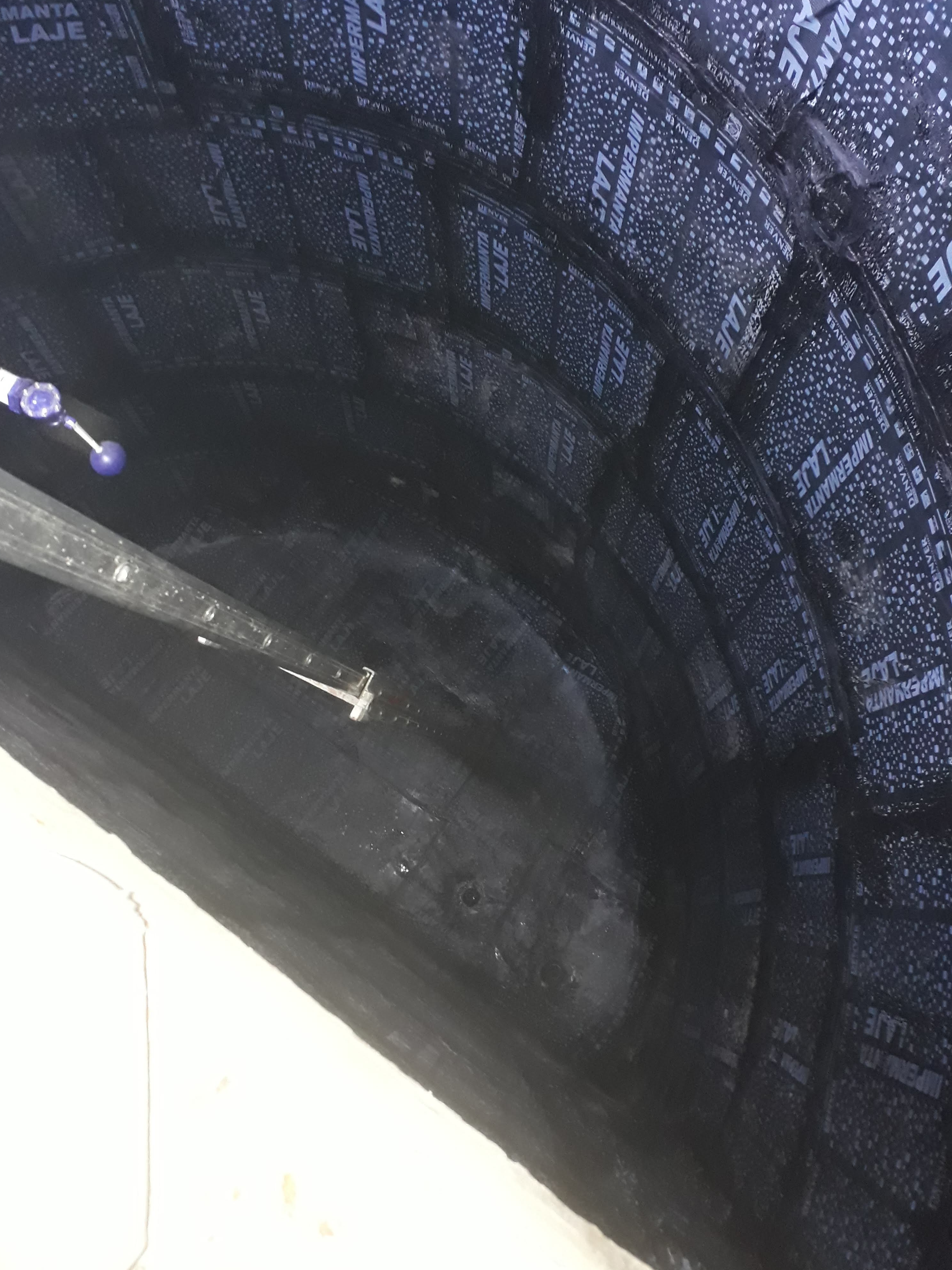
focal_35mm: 28
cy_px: 629
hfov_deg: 49.7
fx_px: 1027
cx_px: 461
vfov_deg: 63.4
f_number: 1.9
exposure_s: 1/15
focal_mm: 3.6
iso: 250
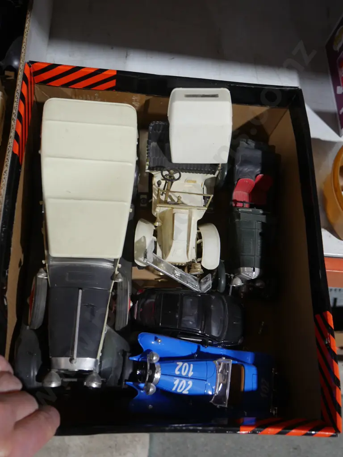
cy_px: 228
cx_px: 172
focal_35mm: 38
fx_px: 502
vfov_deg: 49.0
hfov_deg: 37.7
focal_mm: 19
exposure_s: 1/60
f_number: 4.1
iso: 640
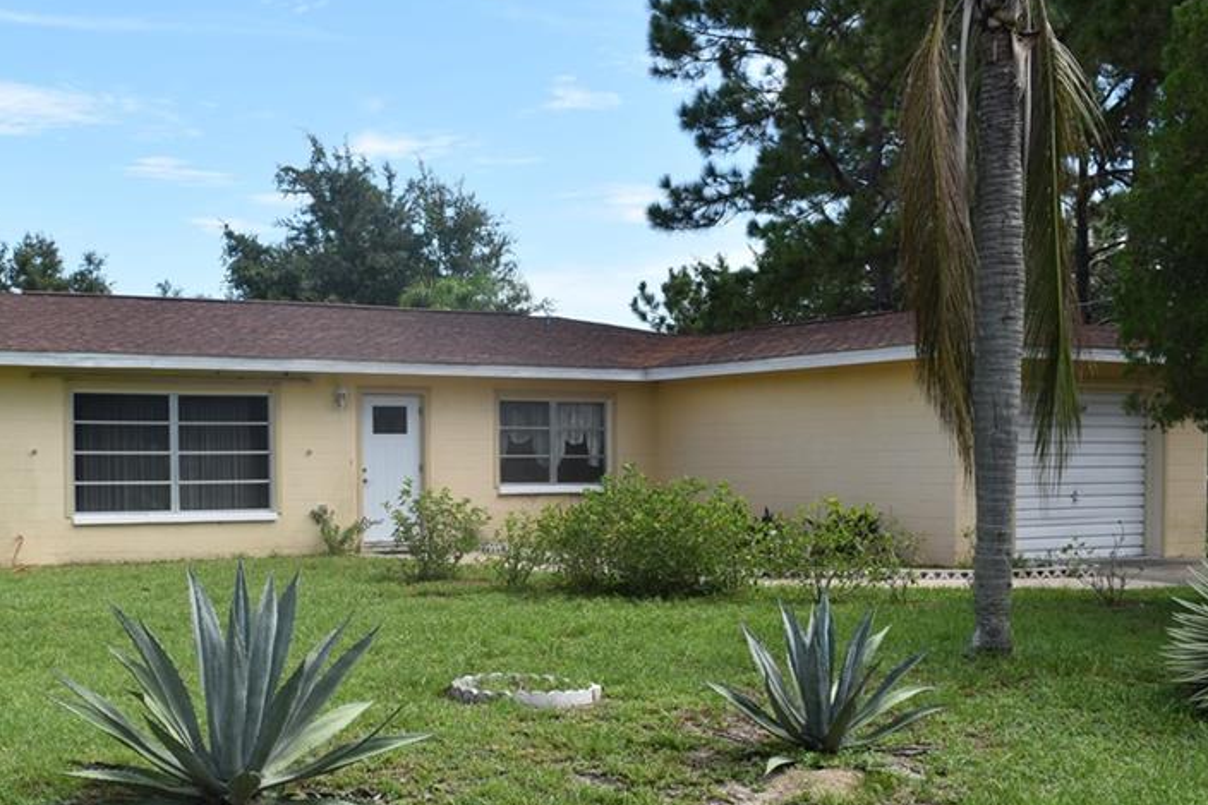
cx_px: 480
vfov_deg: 27.9
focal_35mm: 48
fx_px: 1610
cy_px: 539
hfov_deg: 40.9
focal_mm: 22
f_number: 8
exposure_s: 1/250
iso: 125
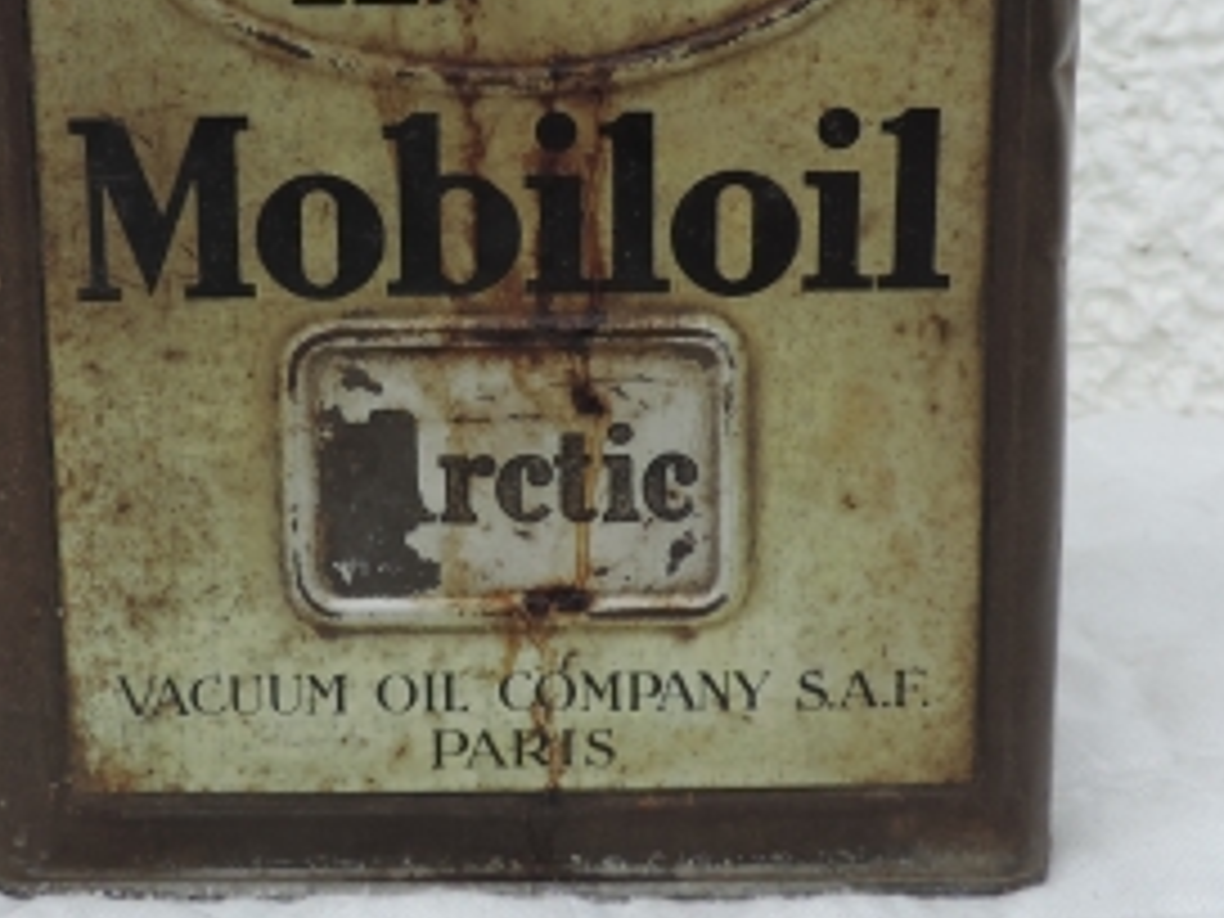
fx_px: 1874
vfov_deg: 27.2
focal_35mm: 53
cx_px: 450
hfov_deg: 35.9
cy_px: 238
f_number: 3
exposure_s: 1/1000
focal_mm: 4.3
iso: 80
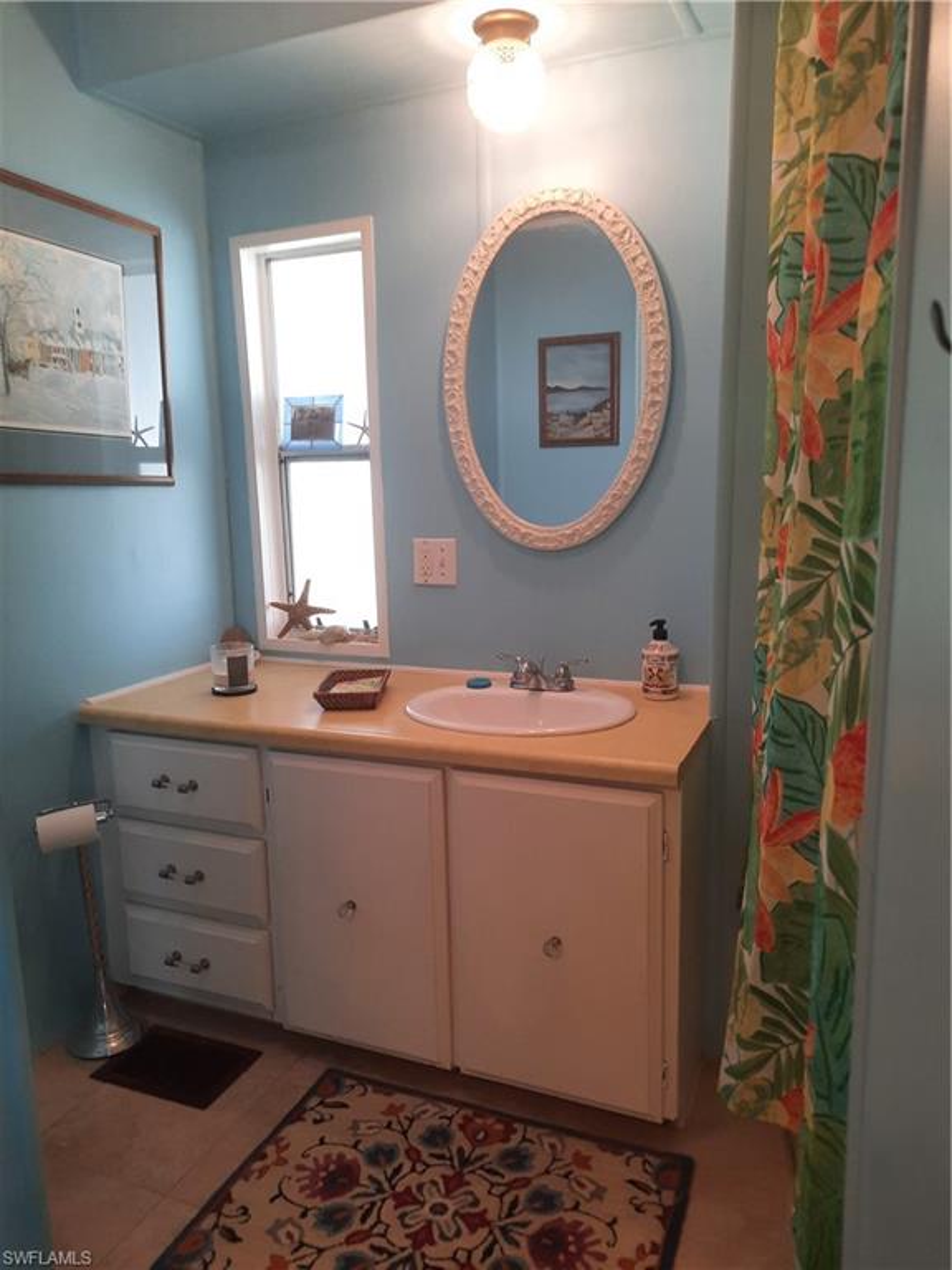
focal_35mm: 25
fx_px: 917
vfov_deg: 69.4
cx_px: 476
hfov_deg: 54.9
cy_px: 635
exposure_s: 1/50
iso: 160
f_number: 2
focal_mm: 4.6
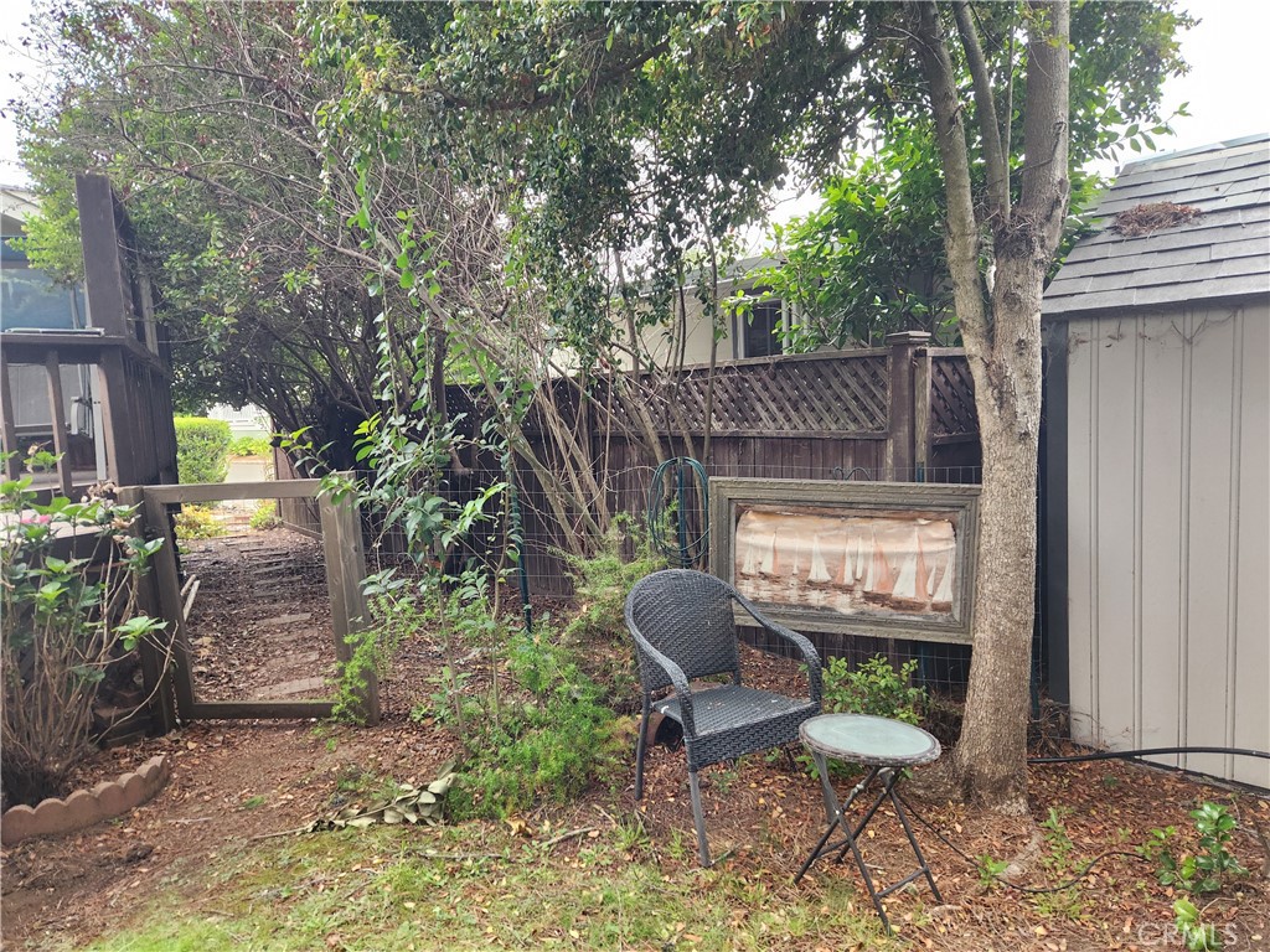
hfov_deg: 73.9
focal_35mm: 23
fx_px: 844
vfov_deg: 58.9
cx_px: 635
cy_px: 476
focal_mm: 5.4
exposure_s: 1/180
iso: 200
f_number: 1.8
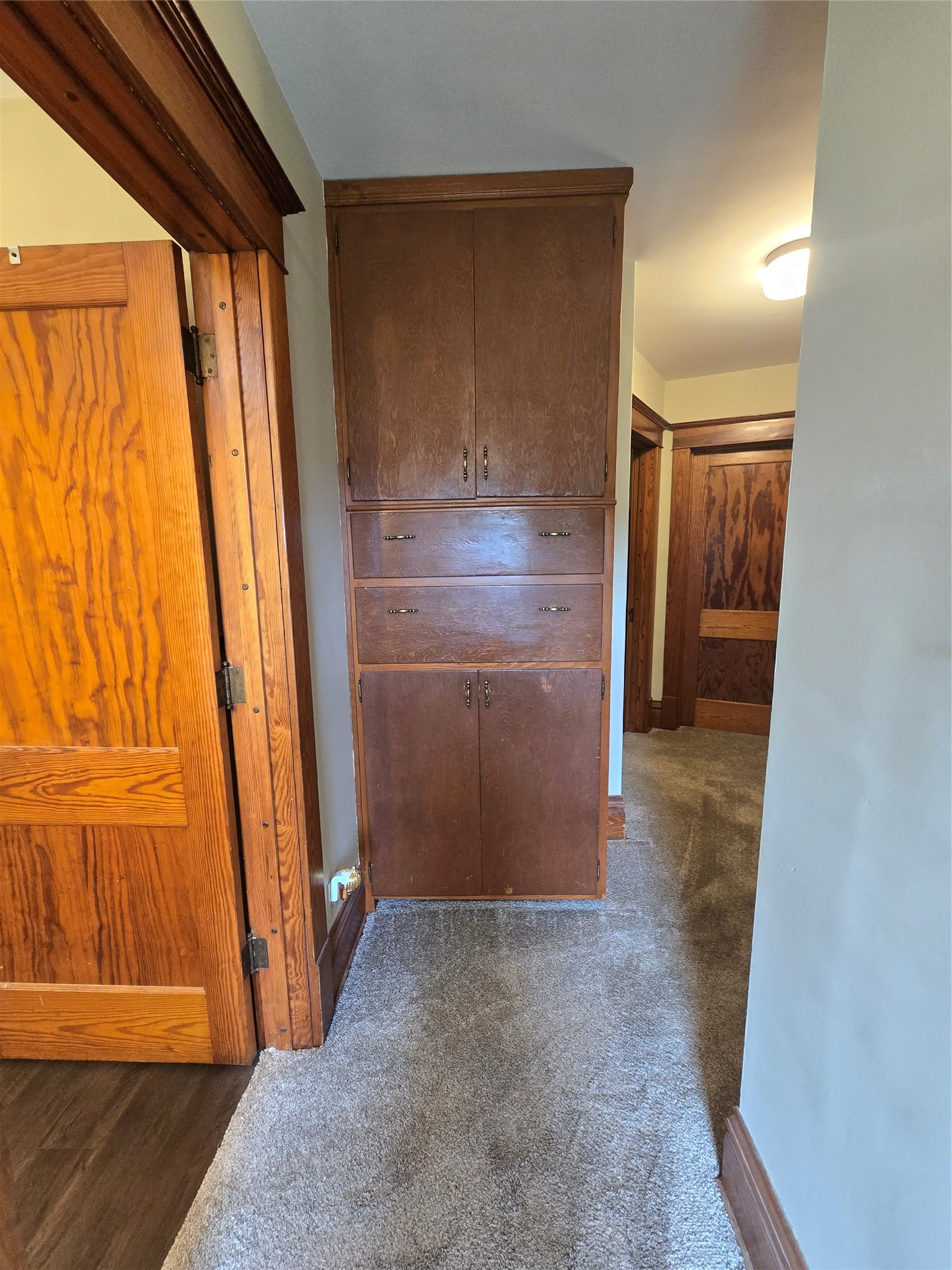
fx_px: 477
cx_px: 476
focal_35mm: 13
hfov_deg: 89.9
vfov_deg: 106.2
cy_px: 635
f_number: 2.2
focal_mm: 2.2
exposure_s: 1/60
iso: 500
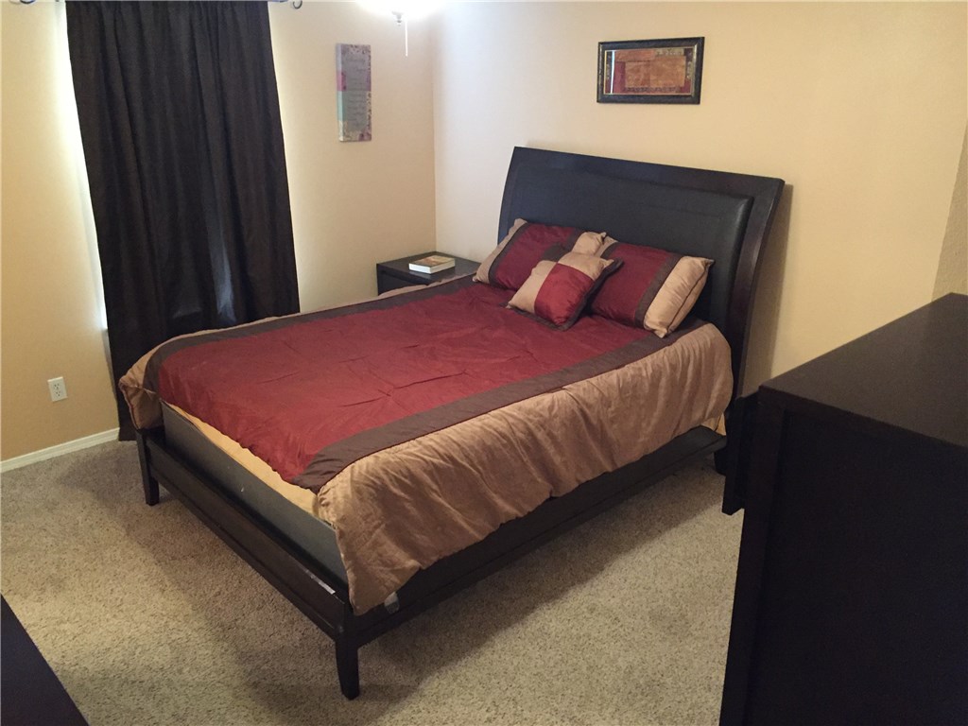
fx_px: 811
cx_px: 484
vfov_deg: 48.2
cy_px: 363
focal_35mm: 29
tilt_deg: -20.6
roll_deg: +0.3
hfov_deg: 61.7
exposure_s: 1/15
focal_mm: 4.15
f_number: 2.2
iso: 320
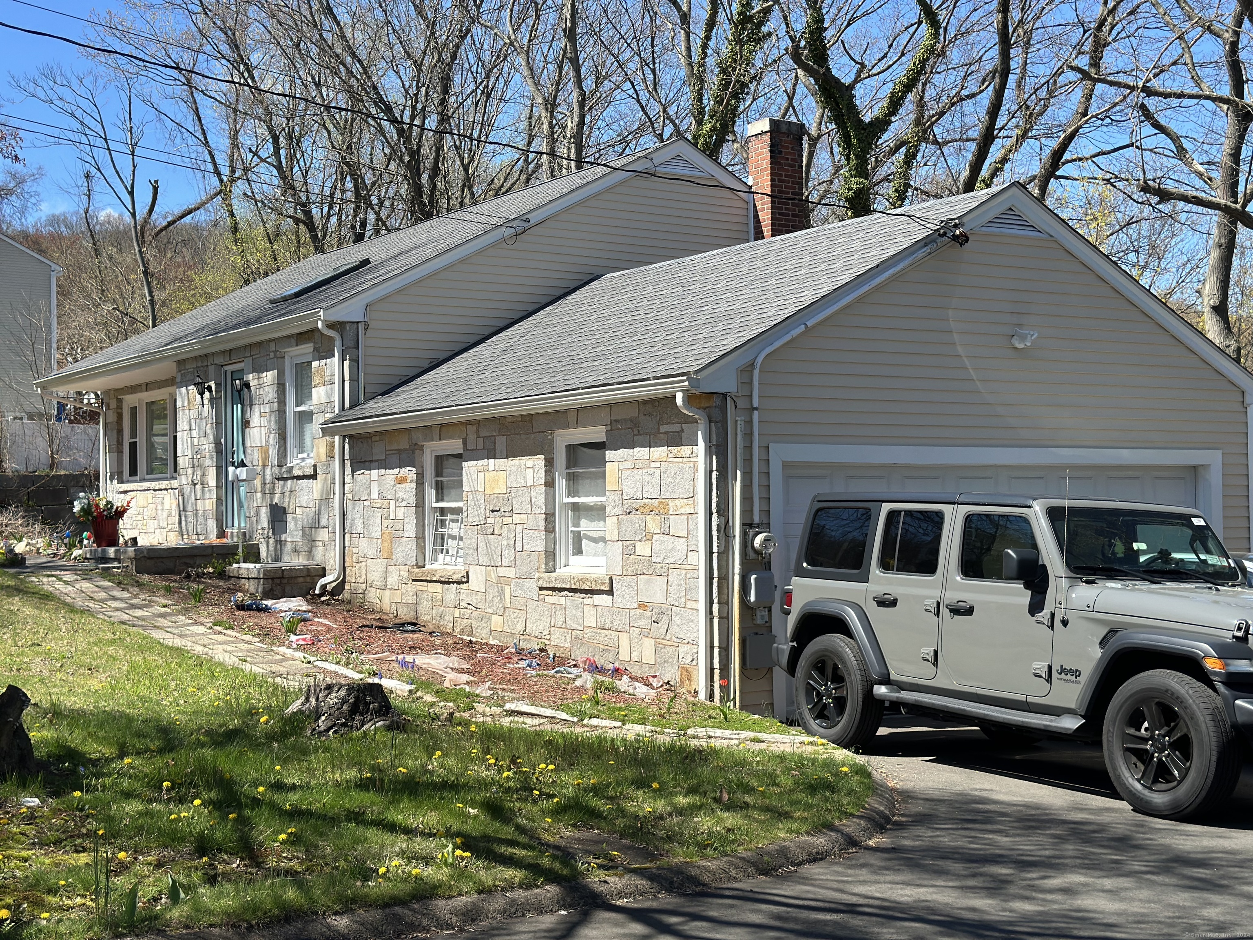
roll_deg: +0.7
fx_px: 1737
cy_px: 470
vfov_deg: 30.3
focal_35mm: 48
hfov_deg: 39.7
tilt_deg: +1.6
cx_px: 626
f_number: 1.78
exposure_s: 1/3876
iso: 100
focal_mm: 6.86
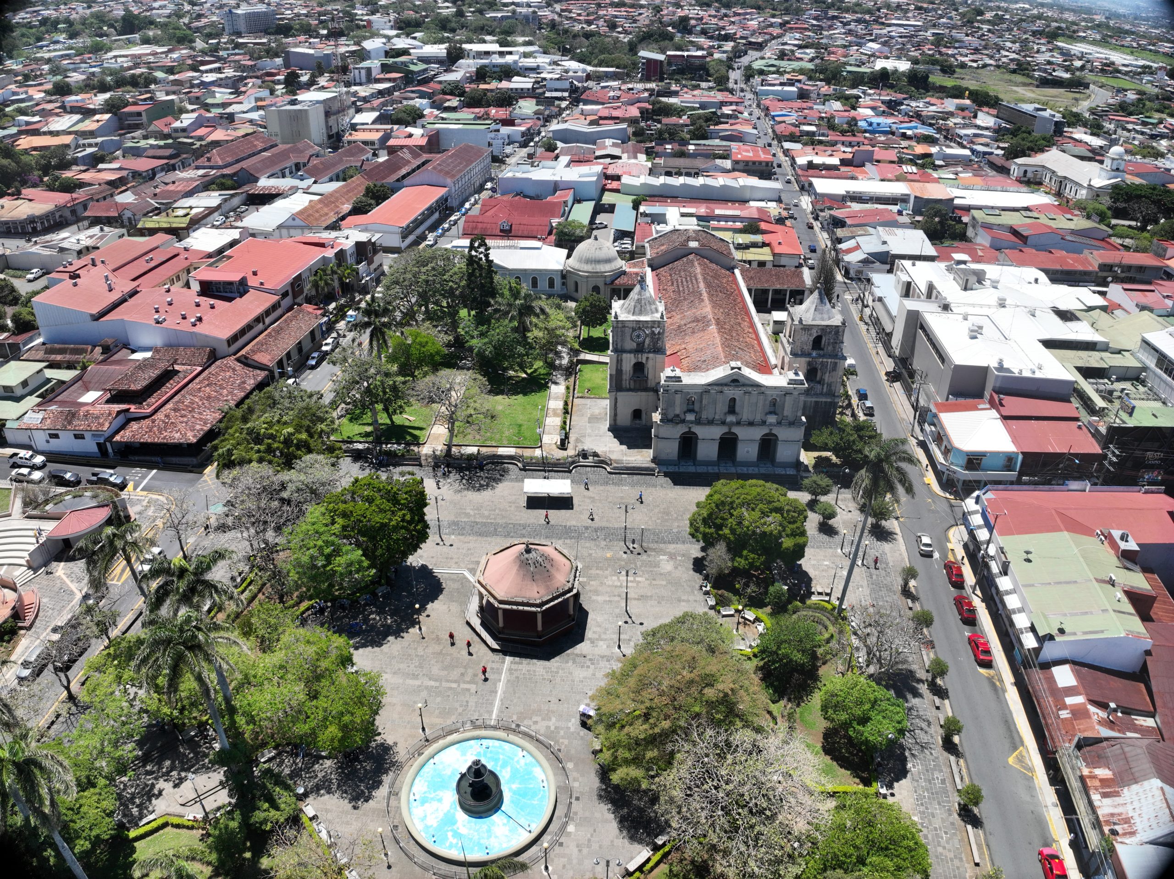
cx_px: 587
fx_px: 814
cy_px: 440
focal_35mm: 24
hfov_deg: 71.6
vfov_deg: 56.8
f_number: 3.5
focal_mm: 12.29
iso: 110
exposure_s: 1/2000
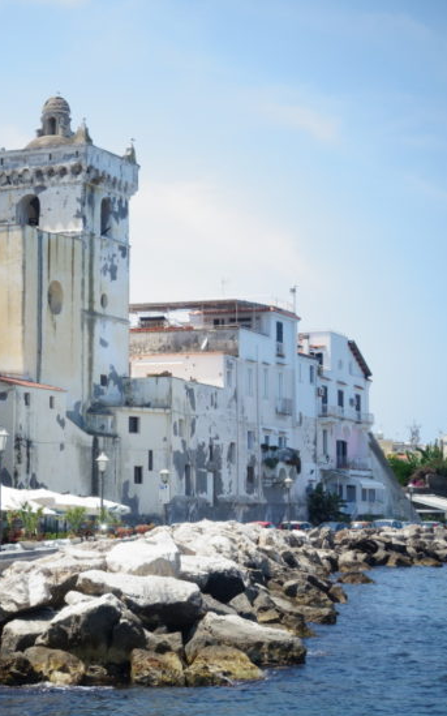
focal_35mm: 88
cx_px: 112
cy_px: 360
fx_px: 1716
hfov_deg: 14.8
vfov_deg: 23.6
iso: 125
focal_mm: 21.01
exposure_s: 1/800
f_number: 5.6
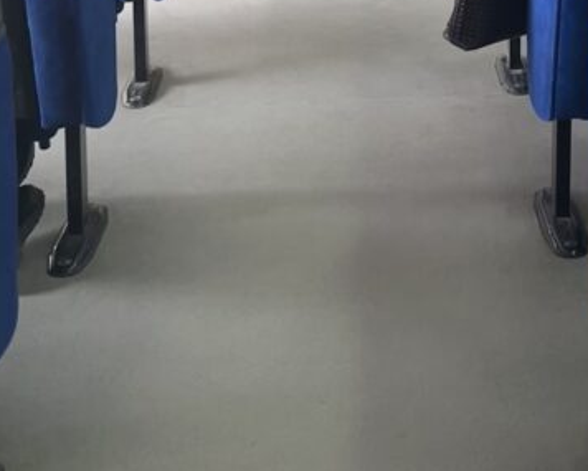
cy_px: -289
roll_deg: +0.4
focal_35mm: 73
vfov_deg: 18.1
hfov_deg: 25.7
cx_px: 443
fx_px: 1271
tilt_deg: -4.8
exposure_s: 1/100
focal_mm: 5.7
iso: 50
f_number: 1.5
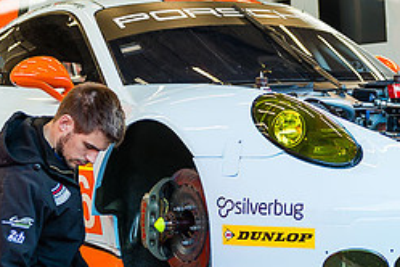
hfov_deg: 17.0
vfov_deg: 11.5
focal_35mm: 119
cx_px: 332
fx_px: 1322
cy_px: 133
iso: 100
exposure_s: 1/80
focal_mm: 48
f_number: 2.8
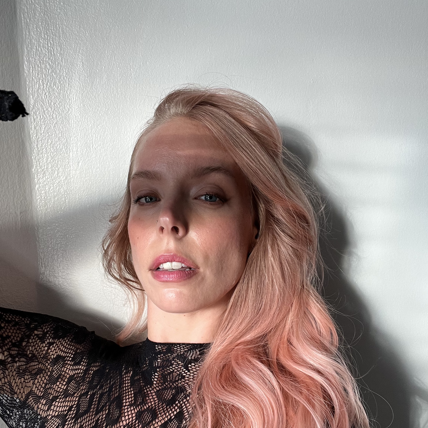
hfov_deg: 46.0
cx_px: 214
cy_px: 251
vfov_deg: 45.9
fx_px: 504
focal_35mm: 36
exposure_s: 1/73
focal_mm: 2.71
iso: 100
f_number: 2.2
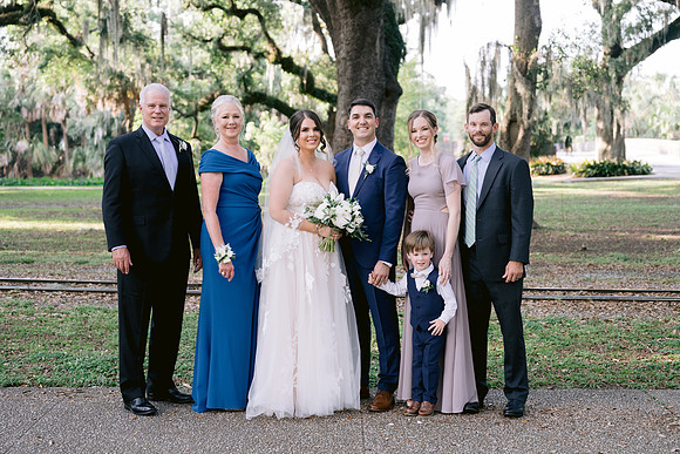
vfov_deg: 24.2
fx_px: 1056
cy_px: 214
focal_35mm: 56
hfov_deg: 35.7
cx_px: 326
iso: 400
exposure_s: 1/400
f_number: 2.8
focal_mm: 50
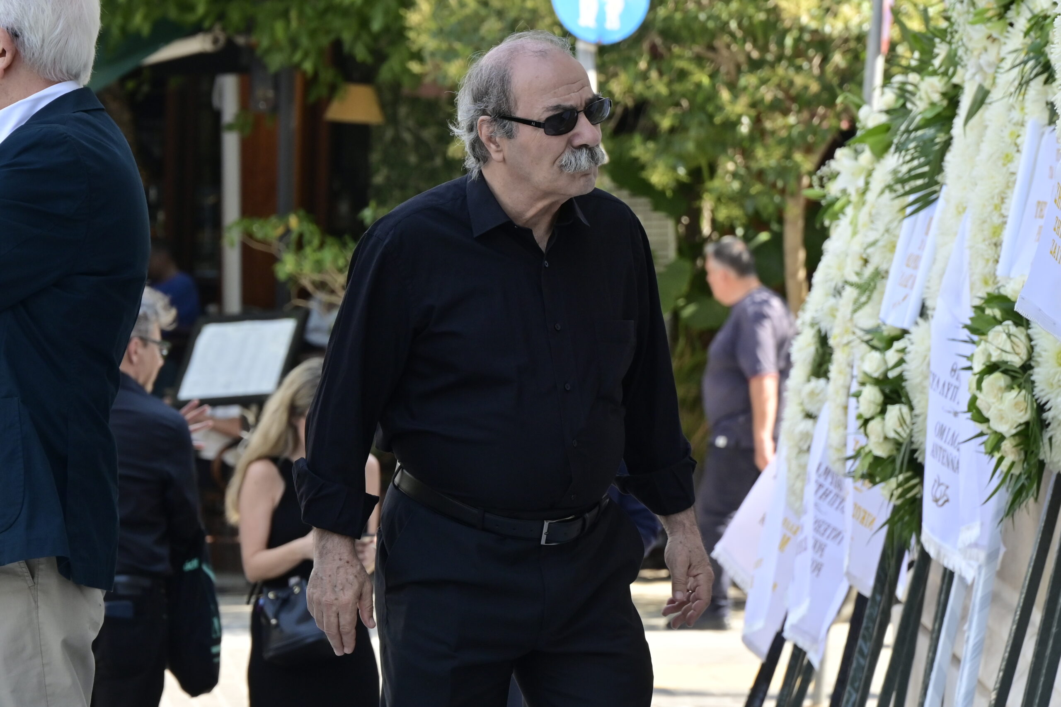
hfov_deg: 8.9
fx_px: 6837
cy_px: 354
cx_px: 530
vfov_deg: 5.9
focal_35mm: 232
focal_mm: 155
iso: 500
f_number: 9
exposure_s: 1/200
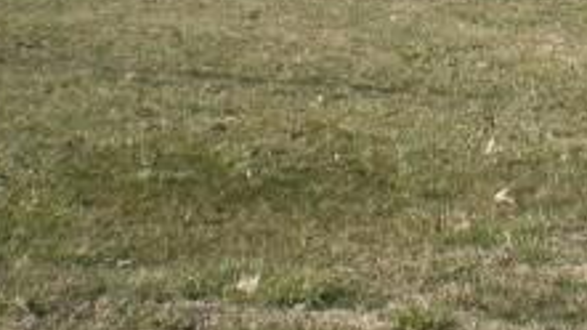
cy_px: -168
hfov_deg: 16.8
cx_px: 773
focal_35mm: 120
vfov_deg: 9.8
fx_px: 1867
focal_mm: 6.3
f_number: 4.4
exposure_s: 1/400
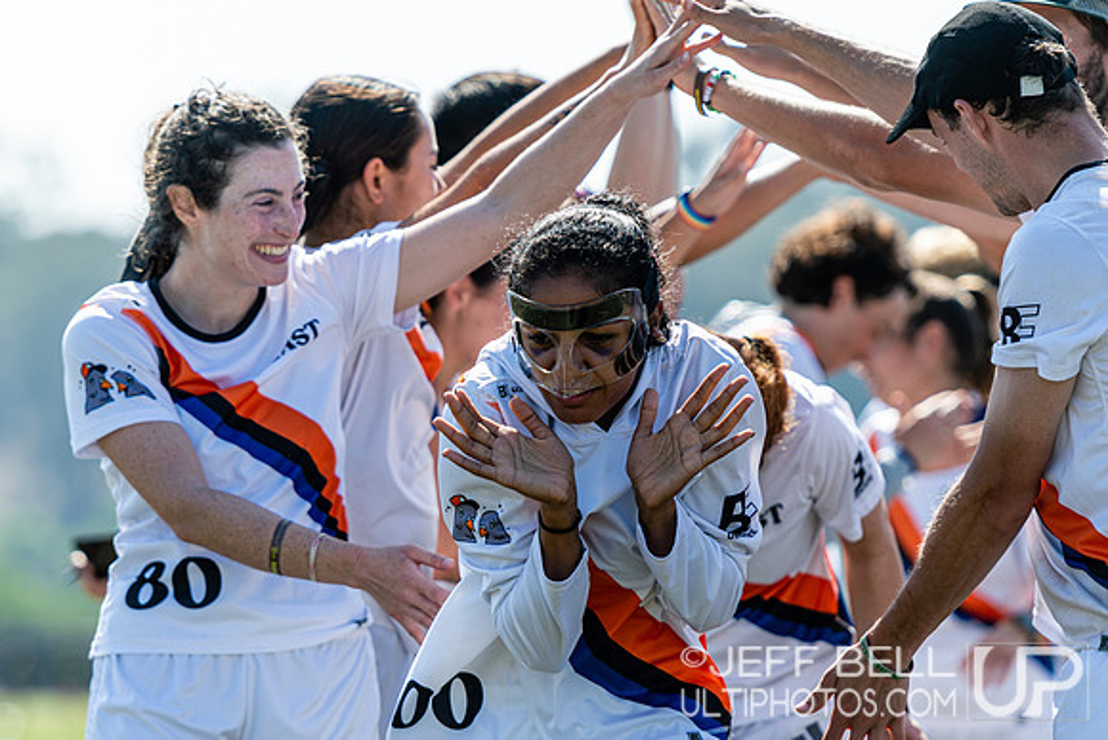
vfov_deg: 5.2
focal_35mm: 262
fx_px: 8081
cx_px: 554
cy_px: 370
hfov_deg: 7.8
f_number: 2.8
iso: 100
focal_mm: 175
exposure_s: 1/1250
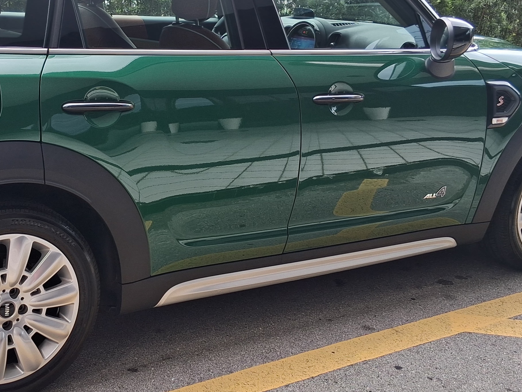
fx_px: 875
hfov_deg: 32.9
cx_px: 168
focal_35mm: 58
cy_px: 207
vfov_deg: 25.2
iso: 25
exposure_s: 1/152
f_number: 1.8
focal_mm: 3.98
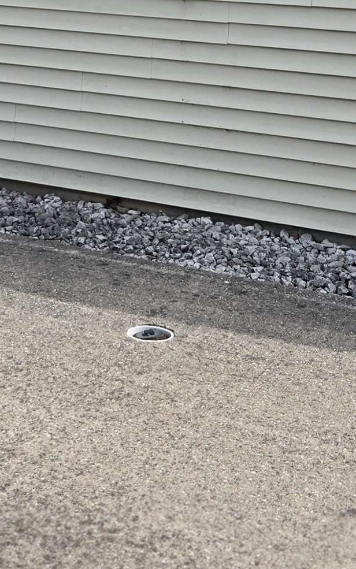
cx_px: 10
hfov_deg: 16.8
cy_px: -43
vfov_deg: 25.4
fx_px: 1179
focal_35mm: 76
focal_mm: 5.4
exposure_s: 1/1433
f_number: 1.8
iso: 25
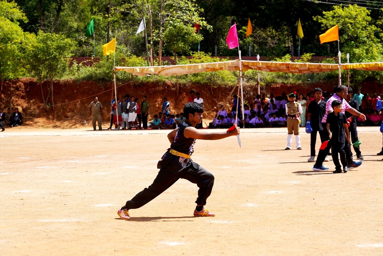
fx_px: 1117
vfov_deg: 13.0
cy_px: 128
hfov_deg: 19.5
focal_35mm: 105
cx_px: 192
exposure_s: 1/400
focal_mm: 105
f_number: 6.3
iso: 100
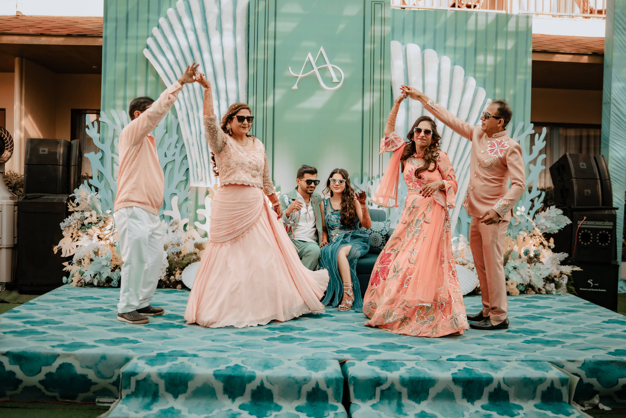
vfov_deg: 37.9
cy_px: 209
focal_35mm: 35
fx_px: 609
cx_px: 313
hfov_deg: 54.4
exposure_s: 1/1000
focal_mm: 35
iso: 200
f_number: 1.4
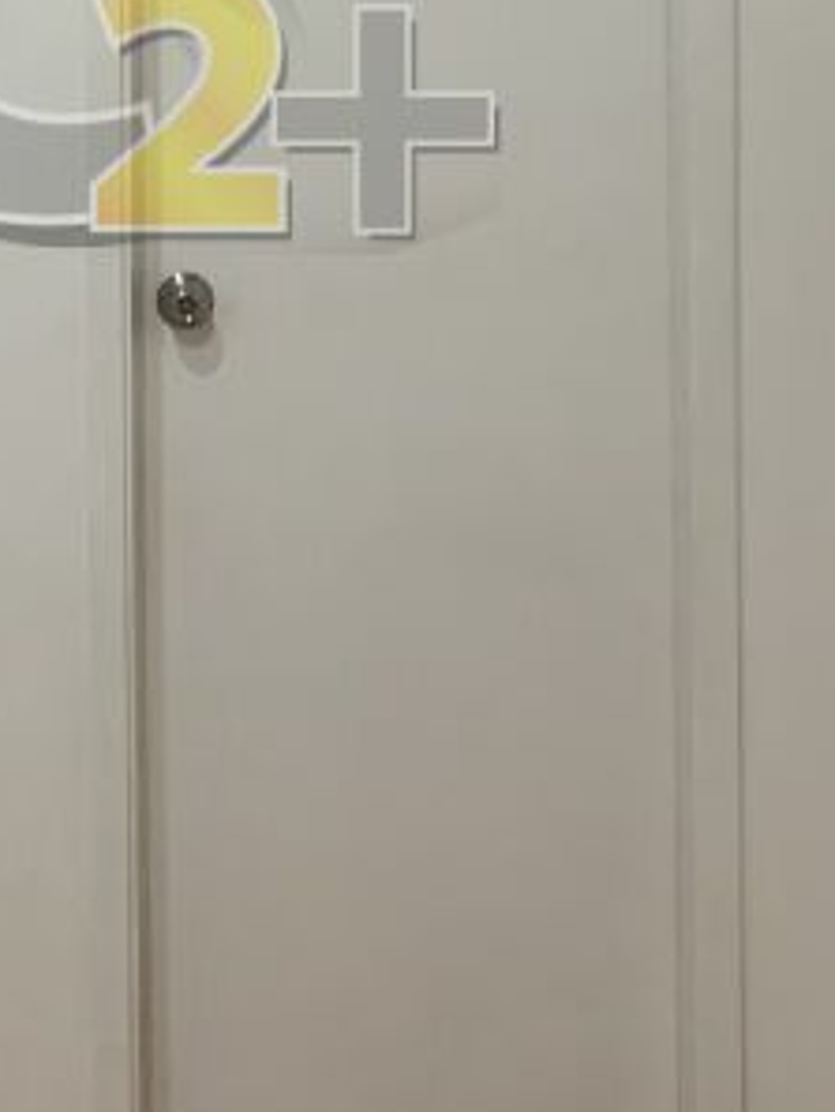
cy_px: 0
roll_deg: +1.4
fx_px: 2700
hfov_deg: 17.4
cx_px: 127
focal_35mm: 84
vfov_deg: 22.4
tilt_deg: +1.5
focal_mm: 4.25
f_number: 1.8
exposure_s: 1/60
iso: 200
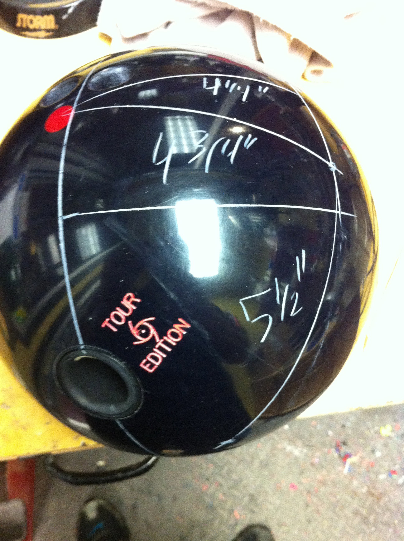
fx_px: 546
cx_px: 202
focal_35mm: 35
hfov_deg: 40.6
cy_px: 270
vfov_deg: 52.7
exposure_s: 1/15
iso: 400
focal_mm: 3.85
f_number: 2.8
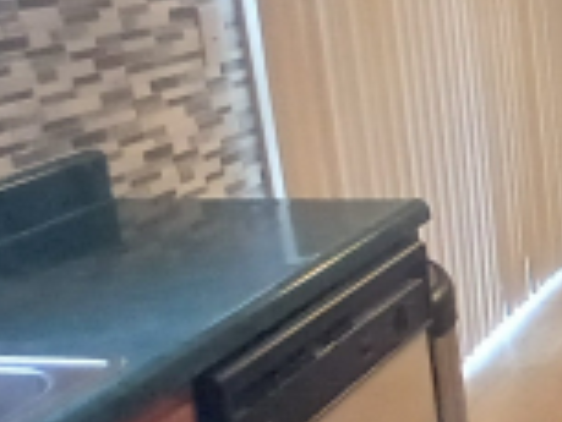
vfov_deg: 19.8
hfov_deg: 22.6
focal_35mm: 74
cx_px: 784
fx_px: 1202
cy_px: 301
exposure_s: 1/30
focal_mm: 1.4
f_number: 2.2
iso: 320
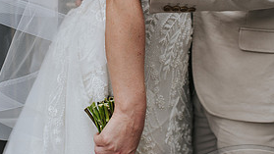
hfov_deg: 35.4
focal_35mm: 59
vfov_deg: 20.3
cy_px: 41
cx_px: 133
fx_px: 429
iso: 500
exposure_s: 1/320
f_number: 3.2
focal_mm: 35
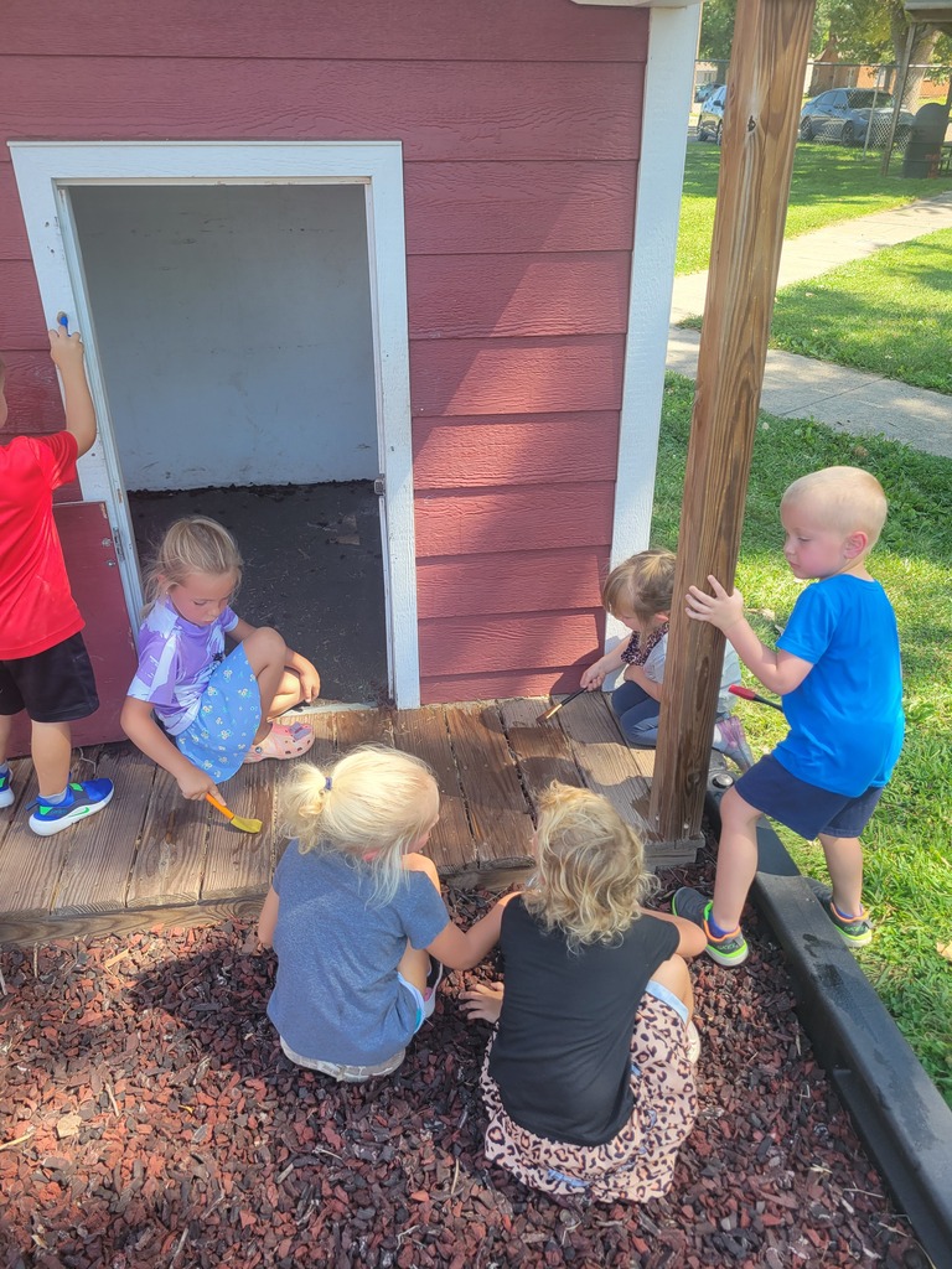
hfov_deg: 53.1
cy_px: 634
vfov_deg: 67.3
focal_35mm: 26
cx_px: 476
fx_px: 953
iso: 40
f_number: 1.8
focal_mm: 5.4
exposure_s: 1/273
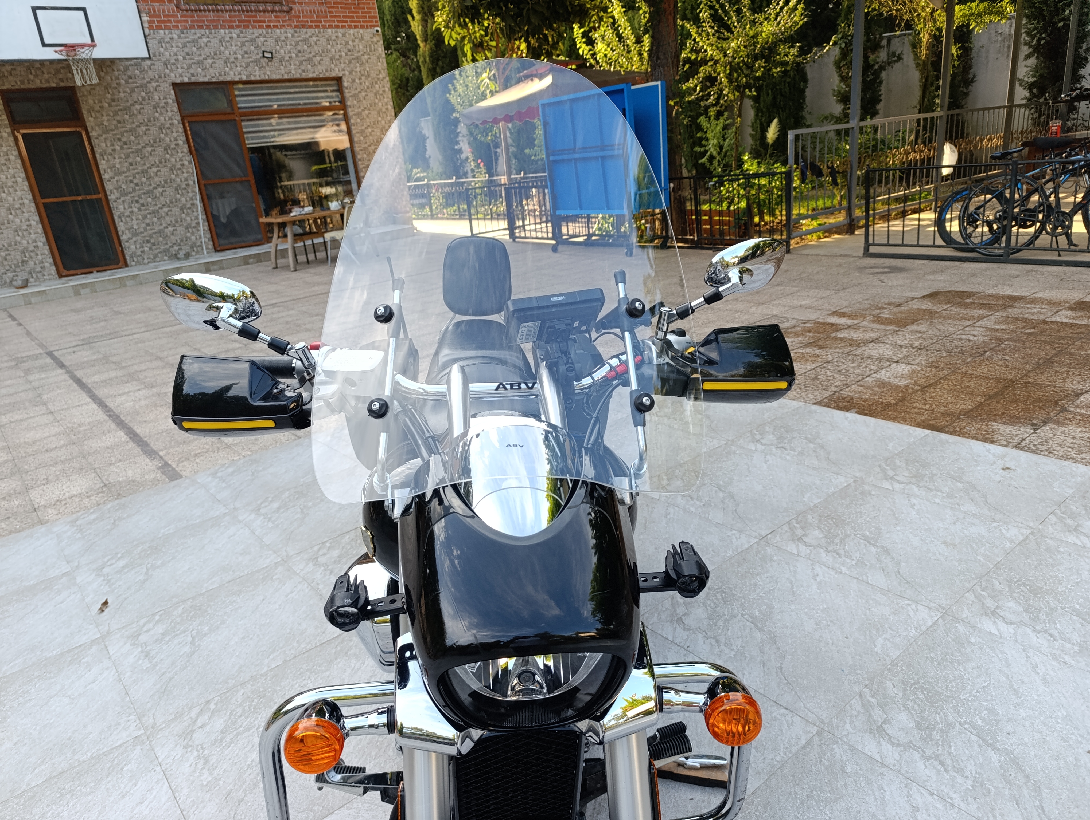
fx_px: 725
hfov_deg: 73.8
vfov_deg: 59.0
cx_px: 545
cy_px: 410
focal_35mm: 23
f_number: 1.6
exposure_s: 1/100
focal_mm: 6.14
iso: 100
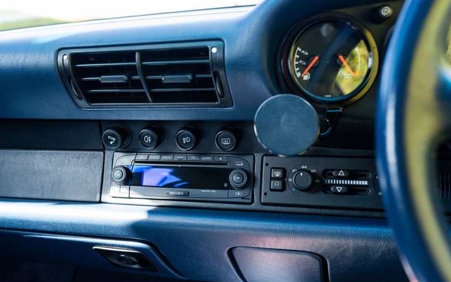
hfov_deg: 54.0
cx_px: 225
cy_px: 138
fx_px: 443
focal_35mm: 36
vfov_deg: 35.4
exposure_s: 1/50
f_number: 5
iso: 1250
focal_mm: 35
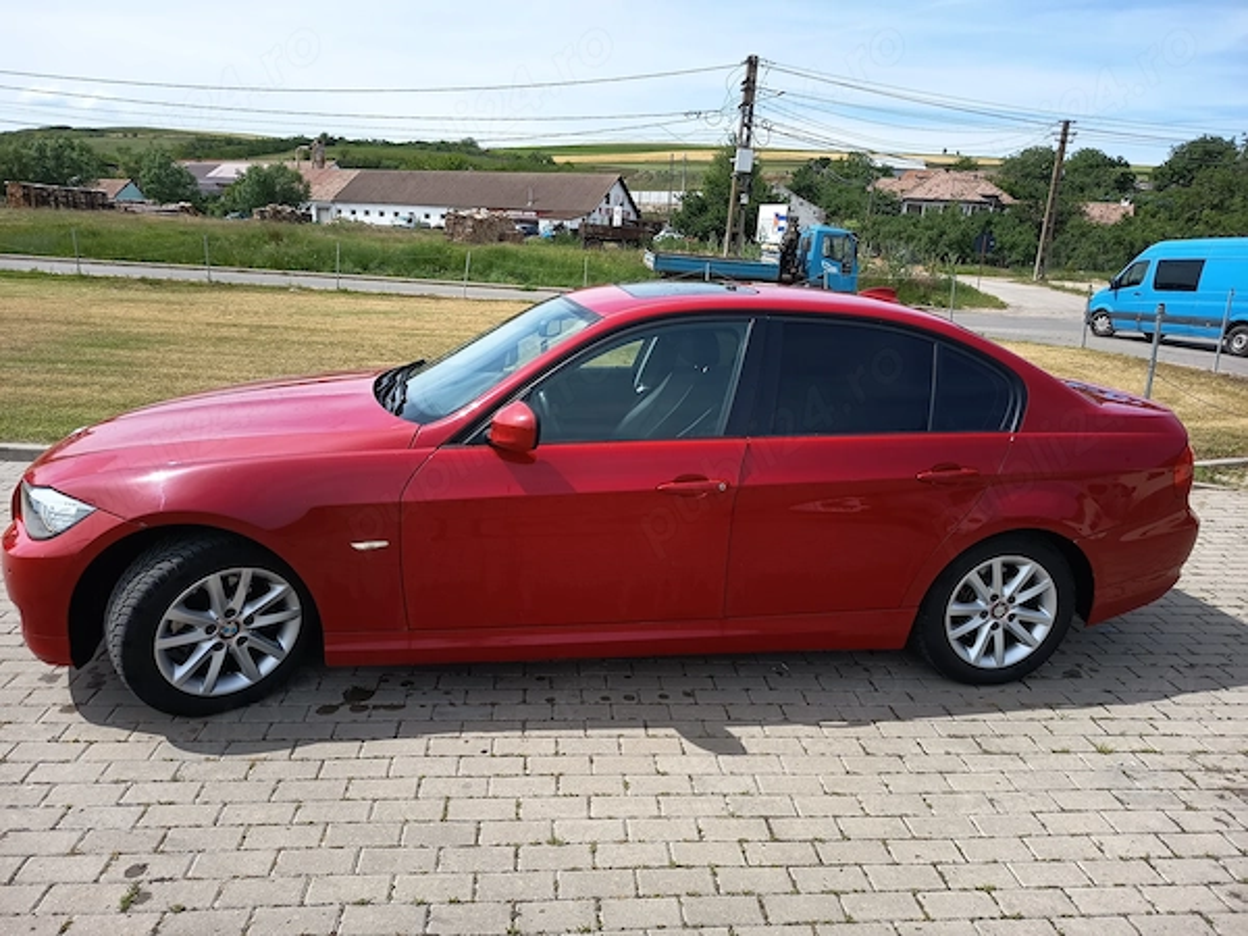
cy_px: 468
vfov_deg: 56.8
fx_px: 865
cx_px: 624
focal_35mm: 24
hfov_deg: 71.6
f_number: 1.7
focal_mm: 5.24
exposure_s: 1/446
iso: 50
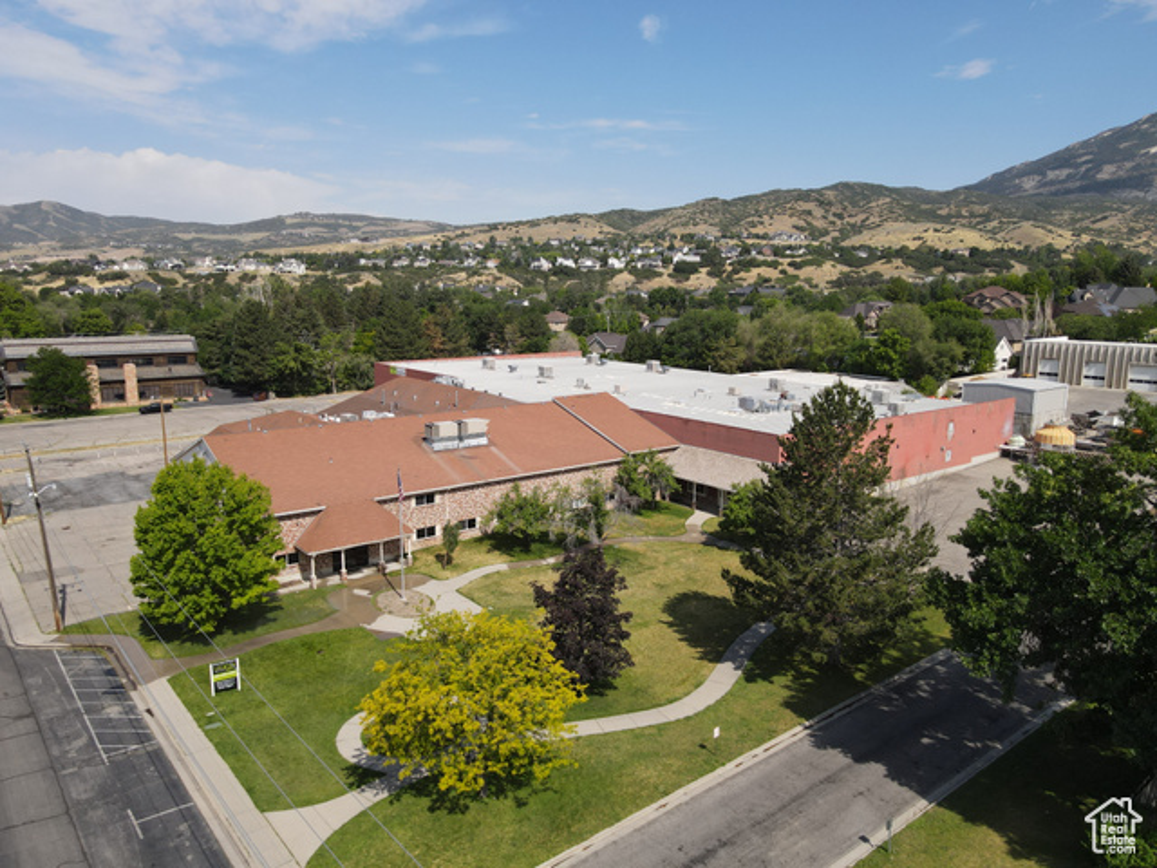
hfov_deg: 71.6
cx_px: 578
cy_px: 434
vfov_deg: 56.8
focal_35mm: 24
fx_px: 802
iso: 100
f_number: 2.8
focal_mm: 4.5
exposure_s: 1/725
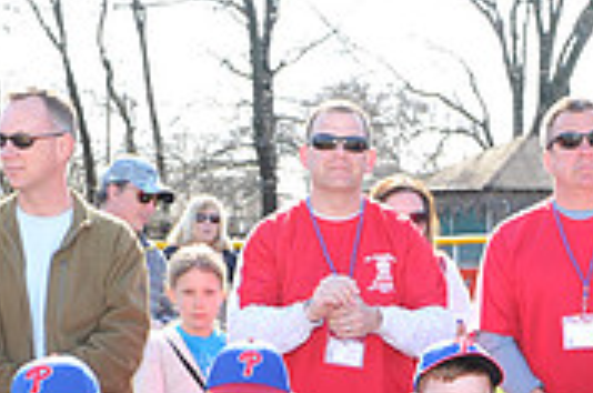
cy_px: 573
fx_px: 1661
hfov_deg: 20.2
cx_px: 380
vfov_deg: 12.9
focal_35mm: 101
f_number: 5
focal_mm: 31
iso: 200
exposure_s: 1/160
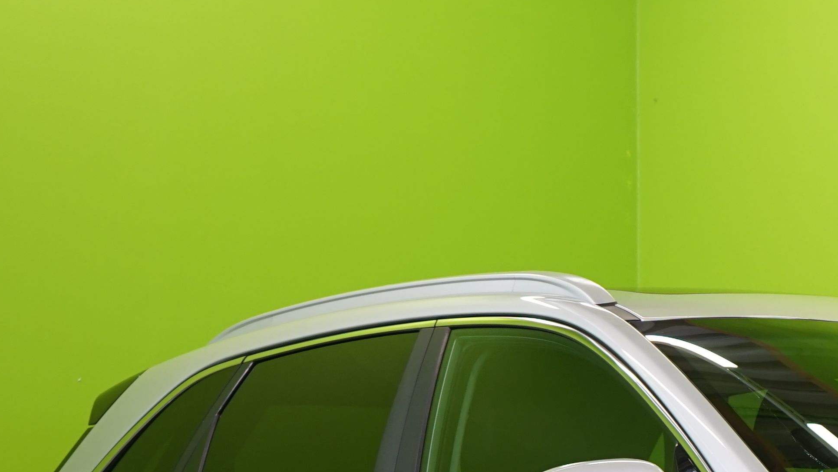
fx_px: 3111
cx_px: 951
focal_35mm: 140
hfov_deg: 14.9
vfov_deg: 8.5
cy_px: 624
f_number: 5.6
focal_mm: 43
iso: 400
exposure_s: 1/40
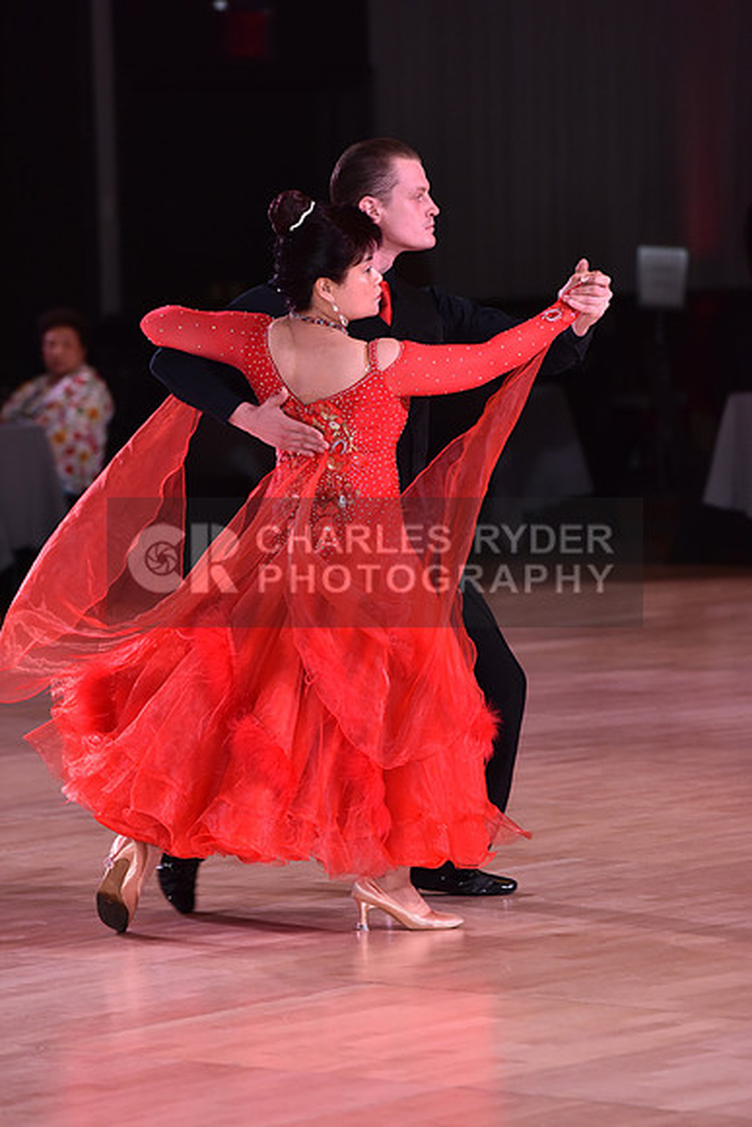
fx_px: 6262
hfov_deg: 6.9
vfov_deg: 10.3
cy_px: 564
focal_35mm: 200
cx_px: 376
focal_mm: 200
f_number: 4.5
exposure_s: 1/250
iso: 1600
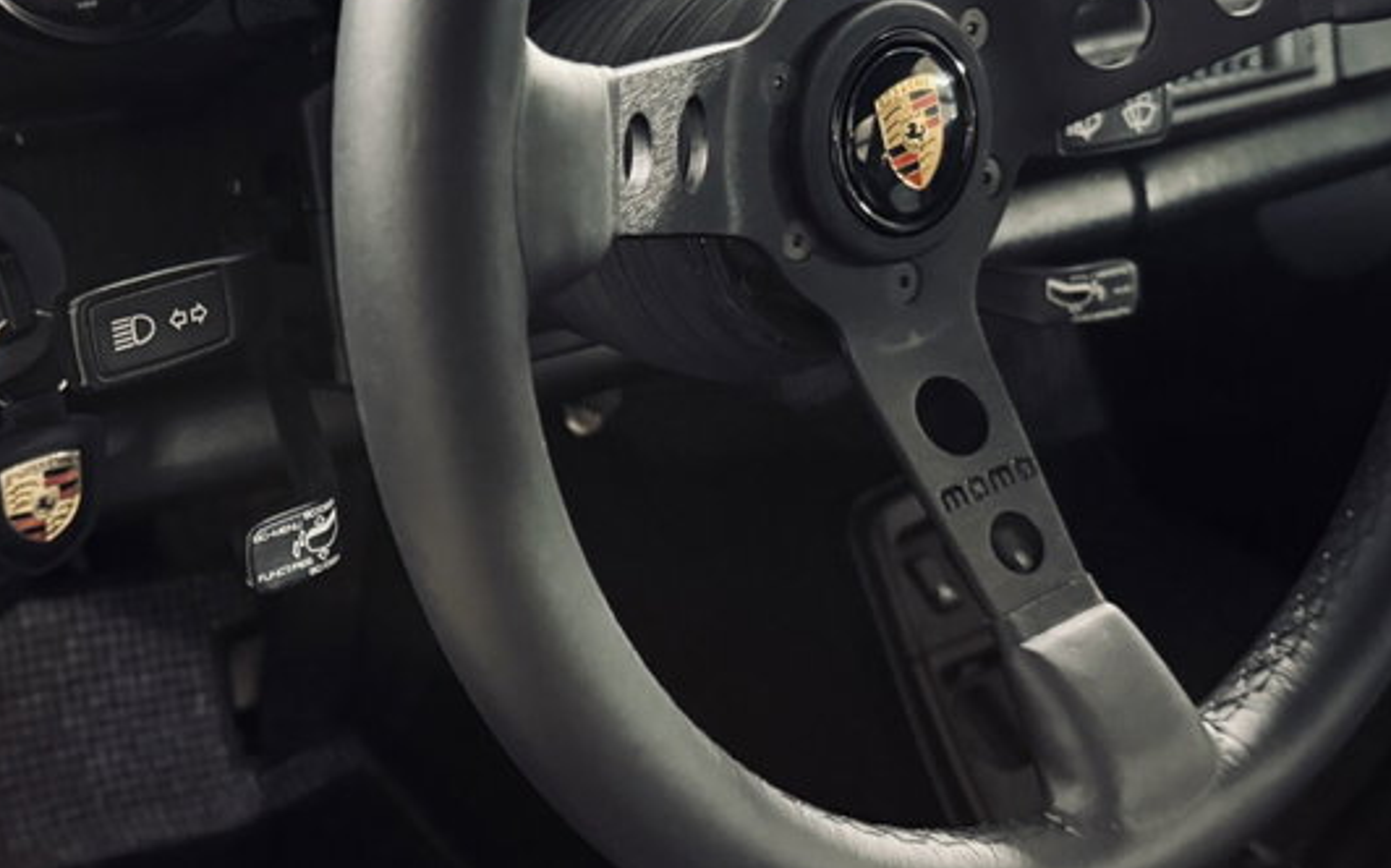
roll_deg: -4.2
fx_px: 1857
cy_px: 379
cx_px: 434
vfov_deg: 26.3
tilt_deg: -29.8
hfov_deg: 40.4
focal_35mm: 49
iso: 1250
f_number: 1.78
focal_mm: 6.76
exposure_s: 1/25
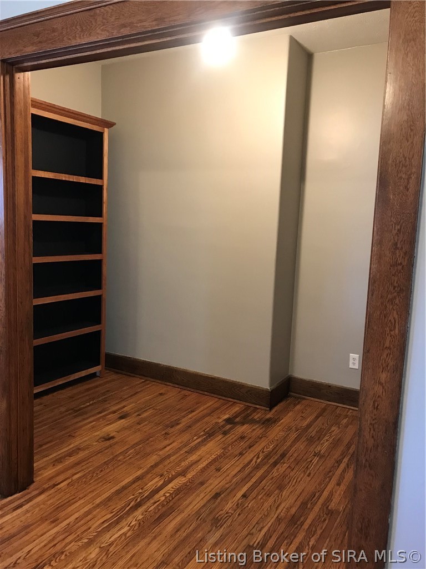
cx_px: 213
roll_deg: -2.4
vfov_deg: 63.4
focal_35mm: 28
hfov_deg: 49.7
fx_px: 459
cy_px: 284
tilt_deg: -6.3
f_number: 1.8
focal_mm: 3.99
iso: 64
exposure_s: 1/15
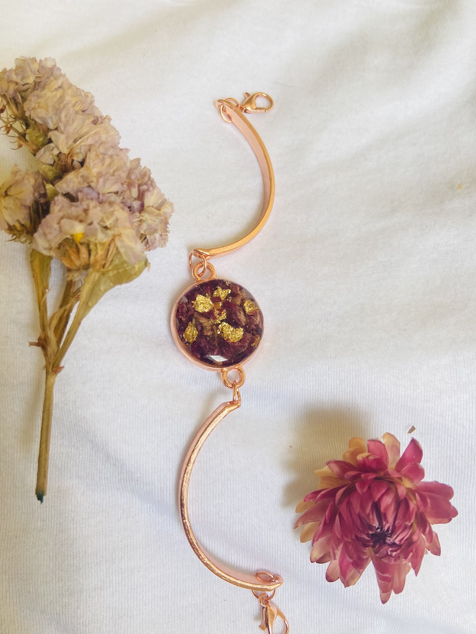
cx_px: 238
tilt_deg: -61.0
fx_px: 477
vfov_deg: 67.3
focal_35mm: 26
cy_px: 317
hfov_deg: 53.1
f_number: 1.8
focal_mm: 4.25
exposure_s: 1/122
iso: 64
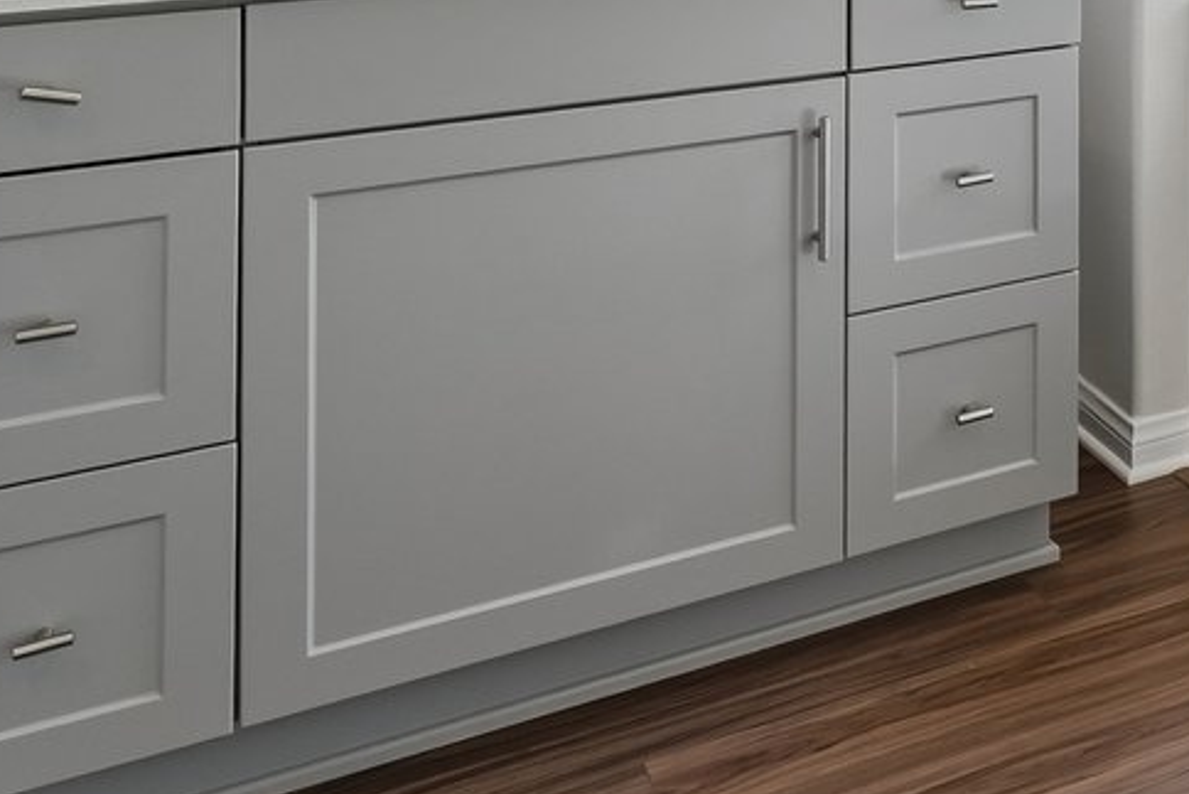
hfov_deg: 28.4
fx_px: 1817
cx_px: 1614
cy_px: -309
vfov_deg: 21.6
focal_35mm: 55
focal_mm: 13
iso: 100
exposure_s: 1/40
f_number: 8
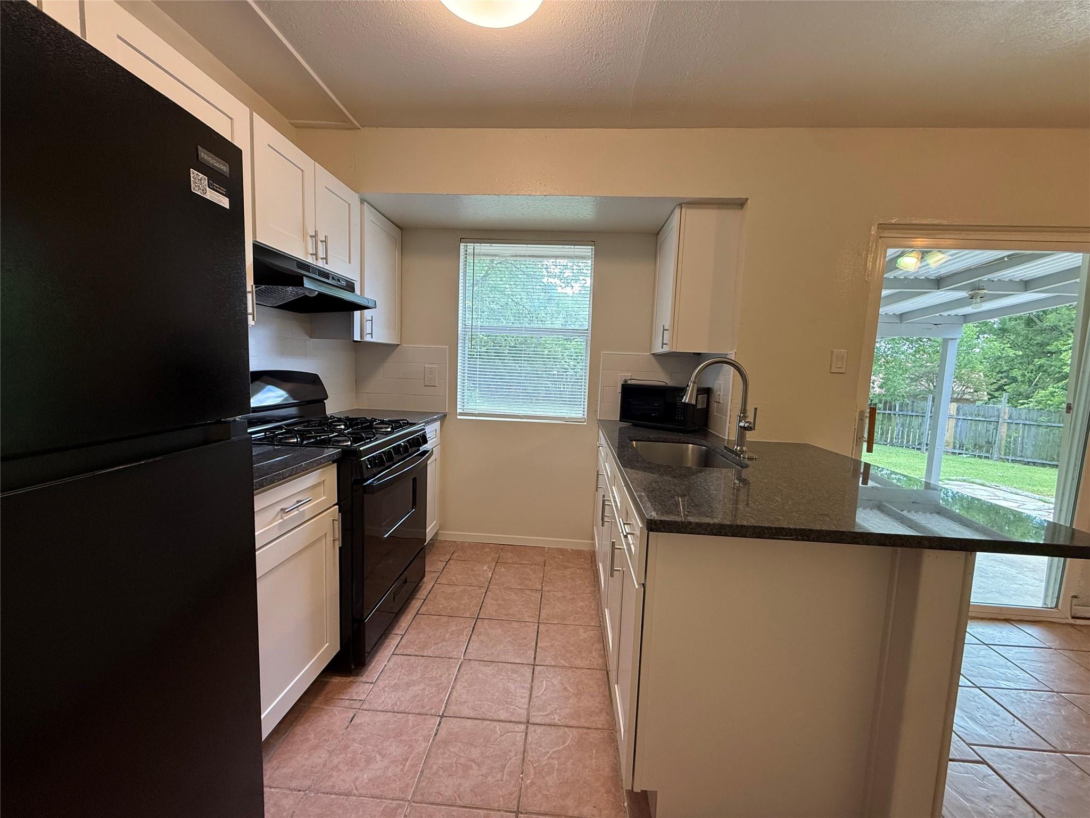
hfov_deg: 102.1
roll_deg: -2.2
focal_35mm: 14
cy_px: 409
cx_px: 545
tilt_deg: -6.1
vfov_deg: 85.7
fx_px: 441
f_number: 2.2
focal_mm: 2.22
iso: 160
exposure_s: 1/120
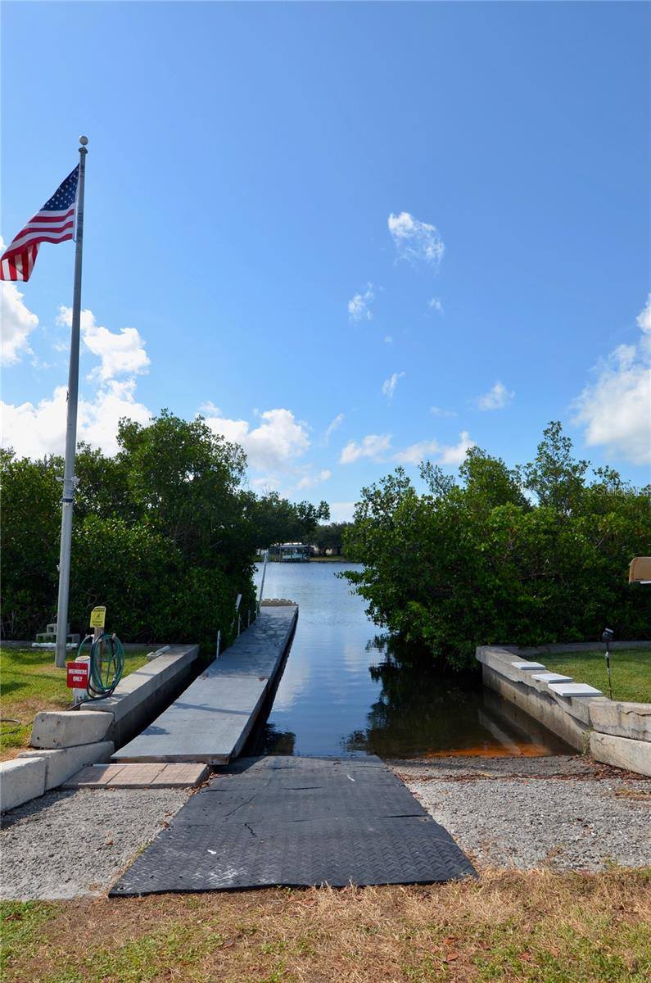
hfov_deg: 59.3
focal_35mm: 21
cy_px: 492
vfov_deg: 81.3
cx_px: 326
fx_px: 572
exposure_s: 1/250
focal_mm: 14
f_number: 9
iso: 100
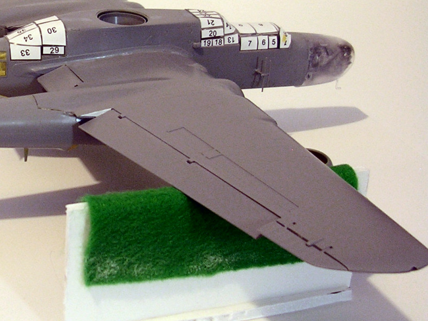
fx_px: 952
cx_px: 43
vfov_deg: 19.1
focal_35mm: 77
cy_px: 134
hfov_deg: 24.6
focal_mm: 5.8
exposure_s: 1/5.8
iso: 58
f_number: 2.8
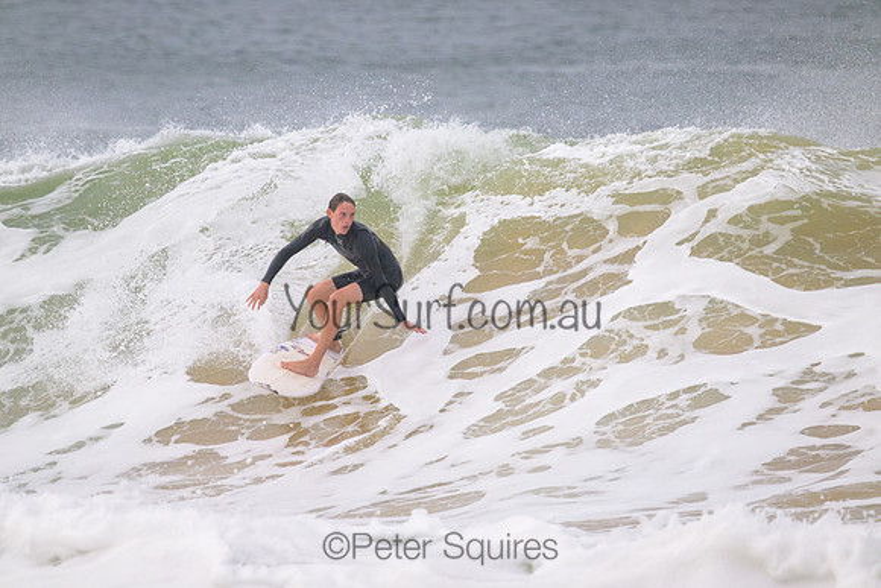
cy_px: 294
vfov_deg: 1.7
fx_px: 19581
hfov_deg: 2.6
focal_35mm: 800
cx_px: 440
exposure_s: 1/2000
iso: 1600
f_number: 11
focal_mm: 800
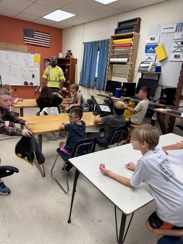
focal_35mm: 24
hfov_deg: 56.8
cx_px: 92
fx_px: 169
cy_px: 122
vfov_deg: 71.6
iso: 125
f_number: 1.78
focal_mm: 6.76
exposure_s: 1/120
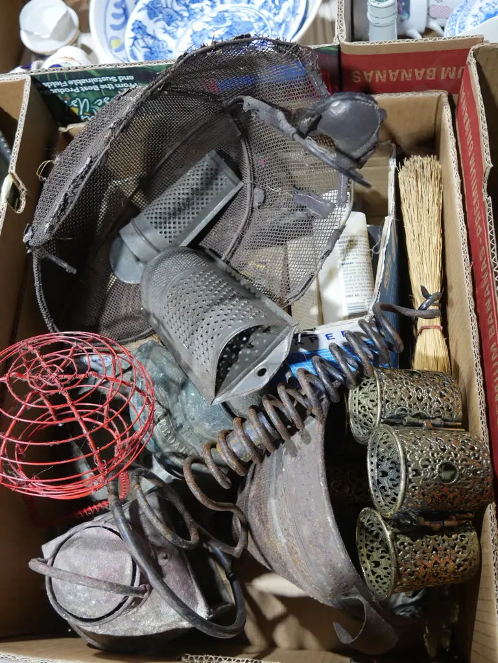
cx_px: 249
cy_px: 332
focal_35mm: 32
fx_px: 614
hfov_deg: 44.2
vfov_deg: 56.8
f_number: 3.6
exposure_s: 1/60
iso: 640
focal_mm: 16
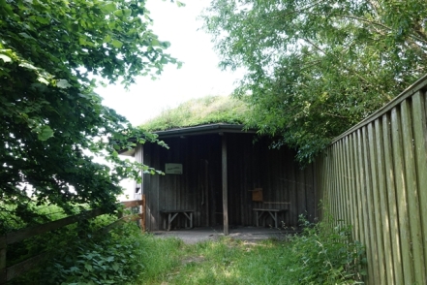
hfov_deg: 61.9
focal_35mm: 30
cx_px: 214
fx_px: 356
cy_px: 142
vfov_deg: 43.6
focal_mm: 11.03
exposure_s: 1/30
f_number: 8
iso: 400
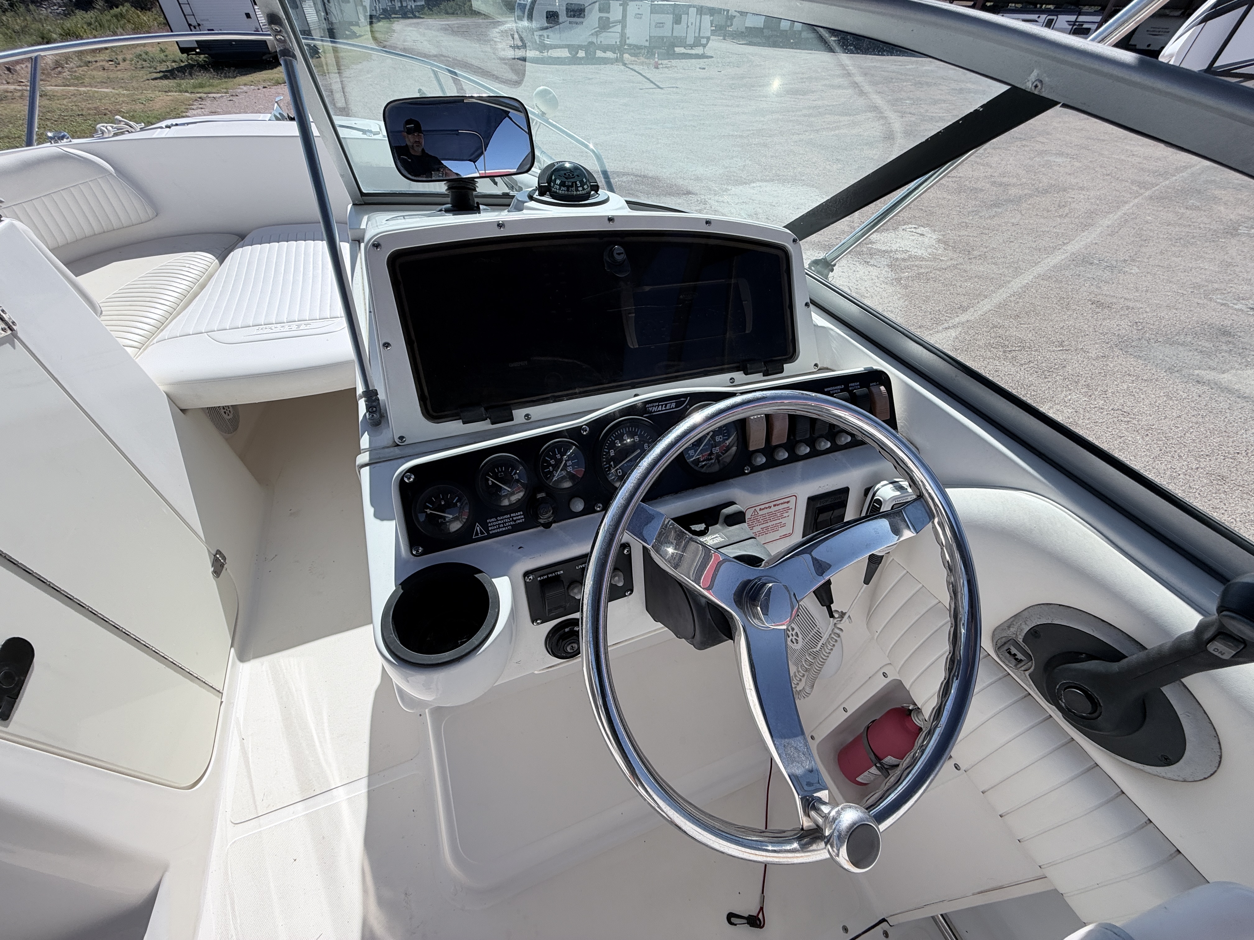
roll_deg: -5.5
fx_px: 507
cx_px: 627
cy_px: 470
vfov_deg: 85.7
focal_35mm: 14
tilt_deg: -43.1
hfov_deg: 102.1
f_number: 2.2
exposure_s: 1/928
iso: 25
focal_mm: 2.22
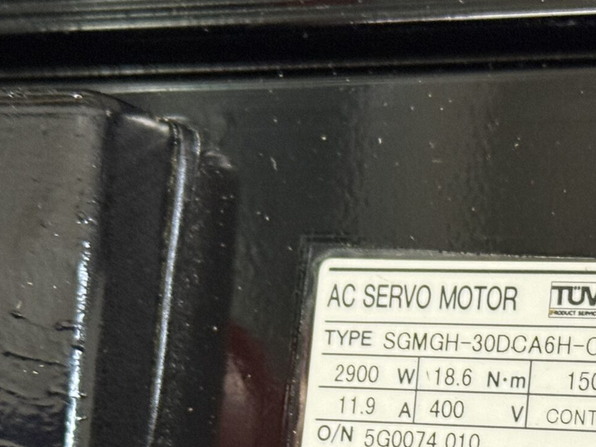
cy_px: 453
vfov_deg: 11.6
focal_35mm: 126
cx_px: 404
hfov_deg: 15.6
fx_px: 2169
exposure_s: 1/33
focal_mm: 6.76
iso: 320
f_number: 1.78
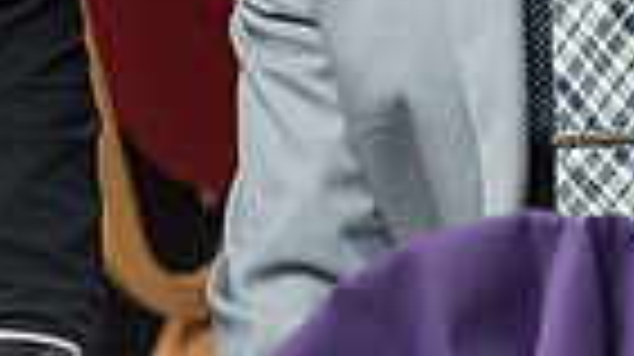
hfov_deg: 7.1
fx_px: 5072
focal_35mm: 302
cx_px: -13
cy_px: -246
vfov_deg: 4.0
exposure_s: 1/160
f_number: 5.6
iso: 2000
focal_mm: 70
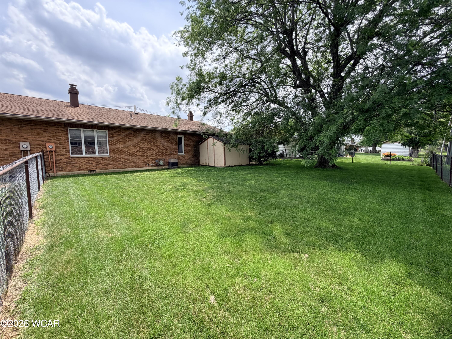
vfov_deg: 85.7
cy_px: 170
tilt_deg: -5.6
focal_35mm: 14
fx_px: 183
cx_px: 226
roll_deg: +0.4
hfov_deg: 102.1
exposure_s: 1/770
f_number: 2.2
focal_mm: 2.22
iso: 40
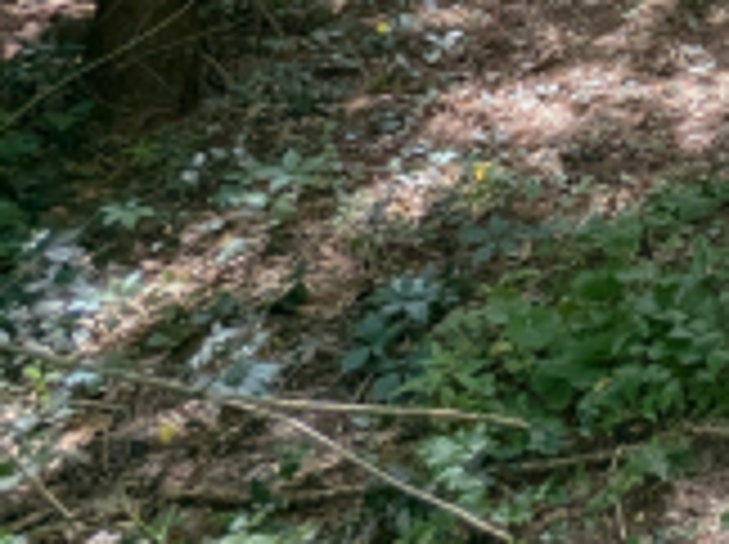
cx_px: 1213
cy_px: -414
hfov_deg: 21.9
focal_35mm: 66
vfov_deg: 18.0
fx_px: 1388
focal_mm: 2.35
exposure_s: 1/150
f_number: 2.2
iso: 60
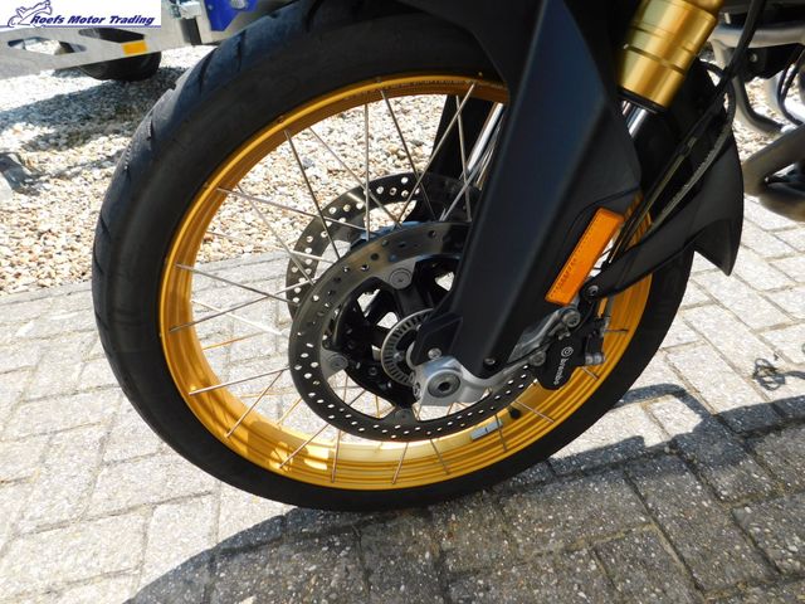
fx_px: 535
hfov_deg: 73.9
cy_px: 302
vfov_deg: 58.9
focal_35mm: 23
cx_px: 402
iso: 125
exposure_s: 1/500
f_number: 3
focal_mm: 4
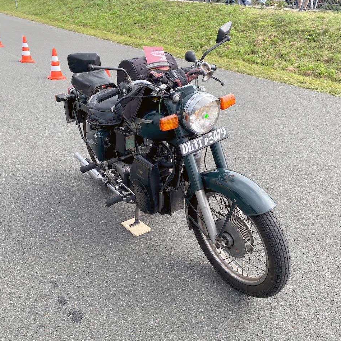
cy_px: 187
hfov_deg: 52.5
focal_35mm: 31
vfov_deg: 52.5
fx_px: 345
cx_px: 170
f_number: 1.8
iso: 32
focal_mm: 4.25
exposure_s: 1/268
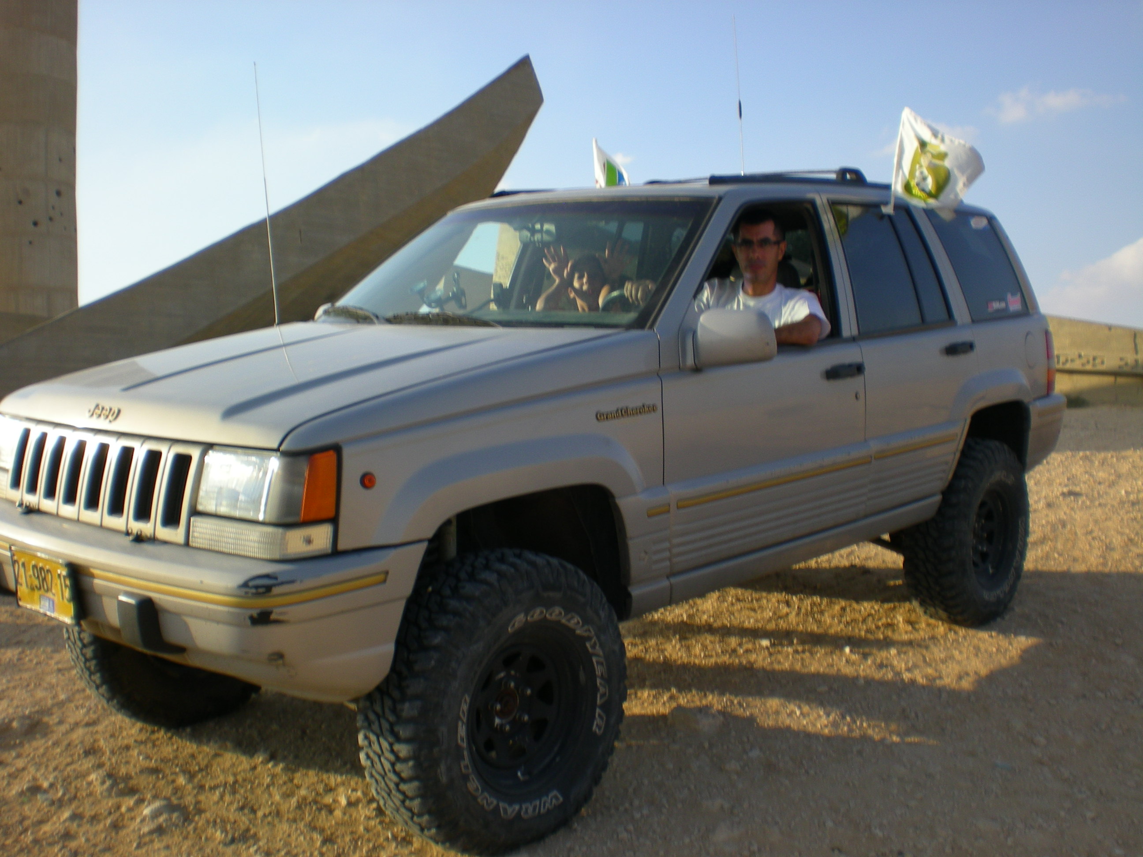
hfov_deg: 49.0
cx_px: 572
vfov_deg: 37.7
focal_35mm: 38
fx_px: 1255
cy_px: 428
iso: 50
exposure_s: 1/211
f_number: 4.6
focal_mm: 6.3
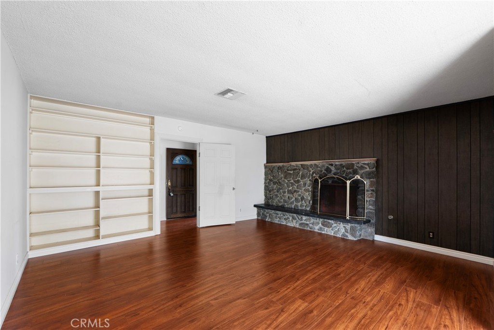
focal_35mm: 15
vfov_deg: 77.3
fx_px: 206
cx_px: 247
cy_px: 165
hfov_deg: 100.4
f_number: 10
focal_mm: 10
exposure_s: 1/5
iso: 100
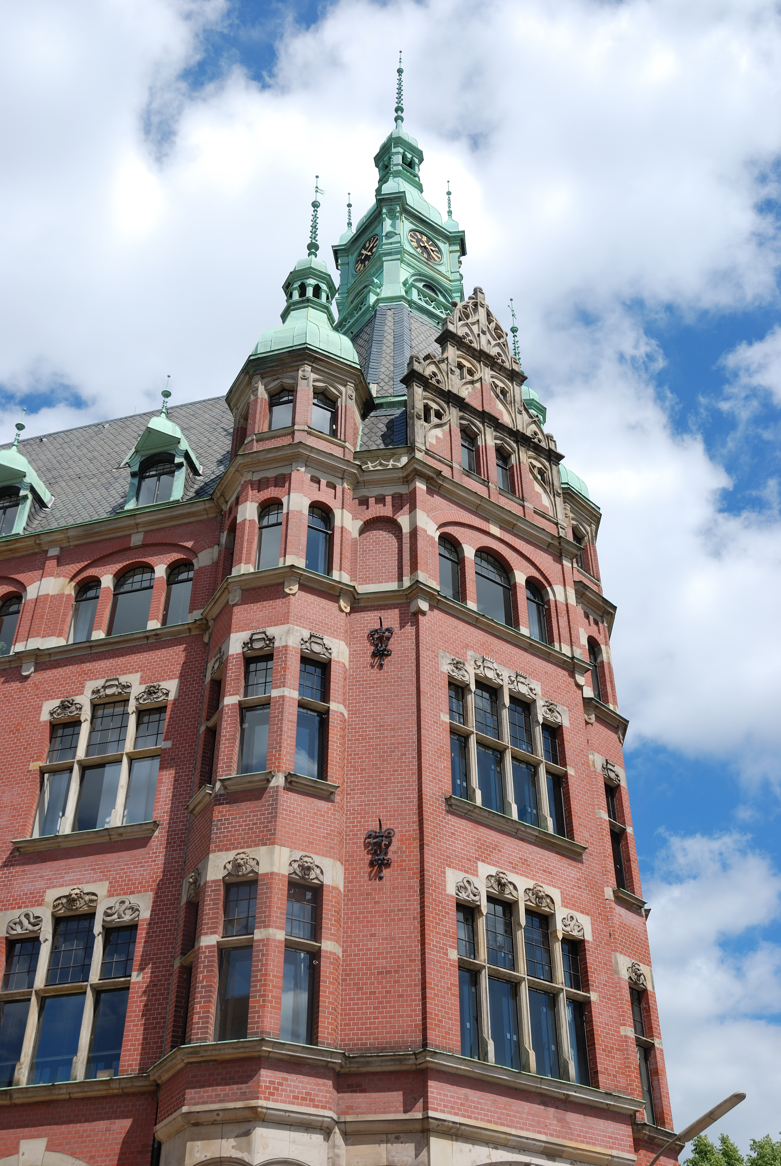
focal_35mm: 38
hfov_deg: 35.6
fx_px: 1217
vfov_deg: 51.2
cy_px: 583
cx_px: 390
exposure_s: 1/250
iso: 100
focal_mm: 25
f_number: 8
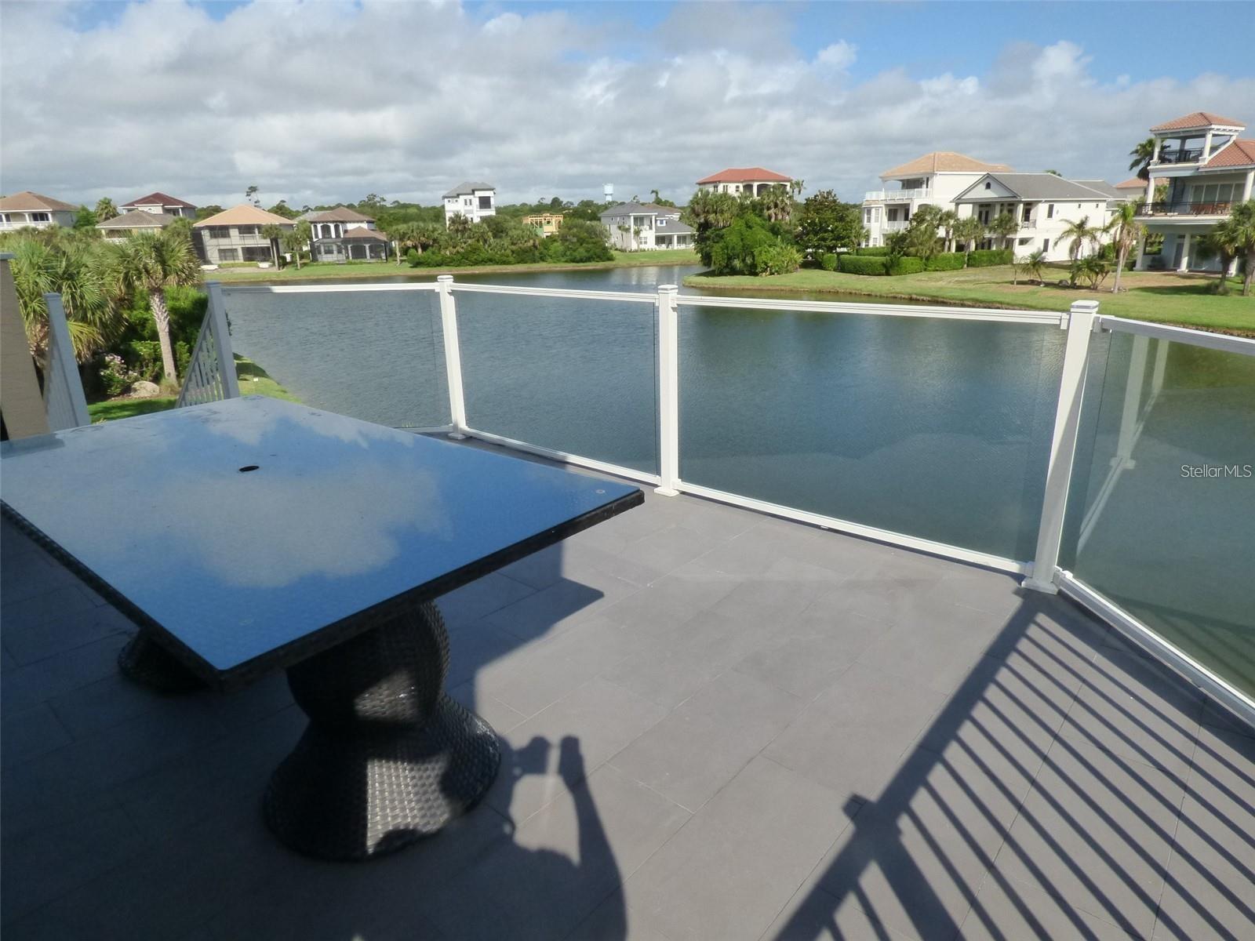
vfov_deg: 66.0
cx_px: 628
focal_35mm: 20
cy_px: 470
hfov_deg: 81.7
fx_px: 725
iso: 200
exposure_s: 1/640
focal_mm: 3.58
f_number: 5.6
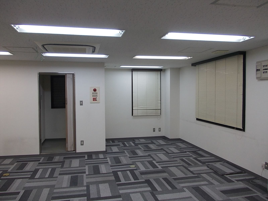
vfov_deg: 49.7
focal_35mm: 28
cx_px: 134
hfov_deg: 63.4
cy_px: 100
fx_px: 217
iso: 80
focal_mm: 4
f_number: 2.7
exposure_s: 1/80
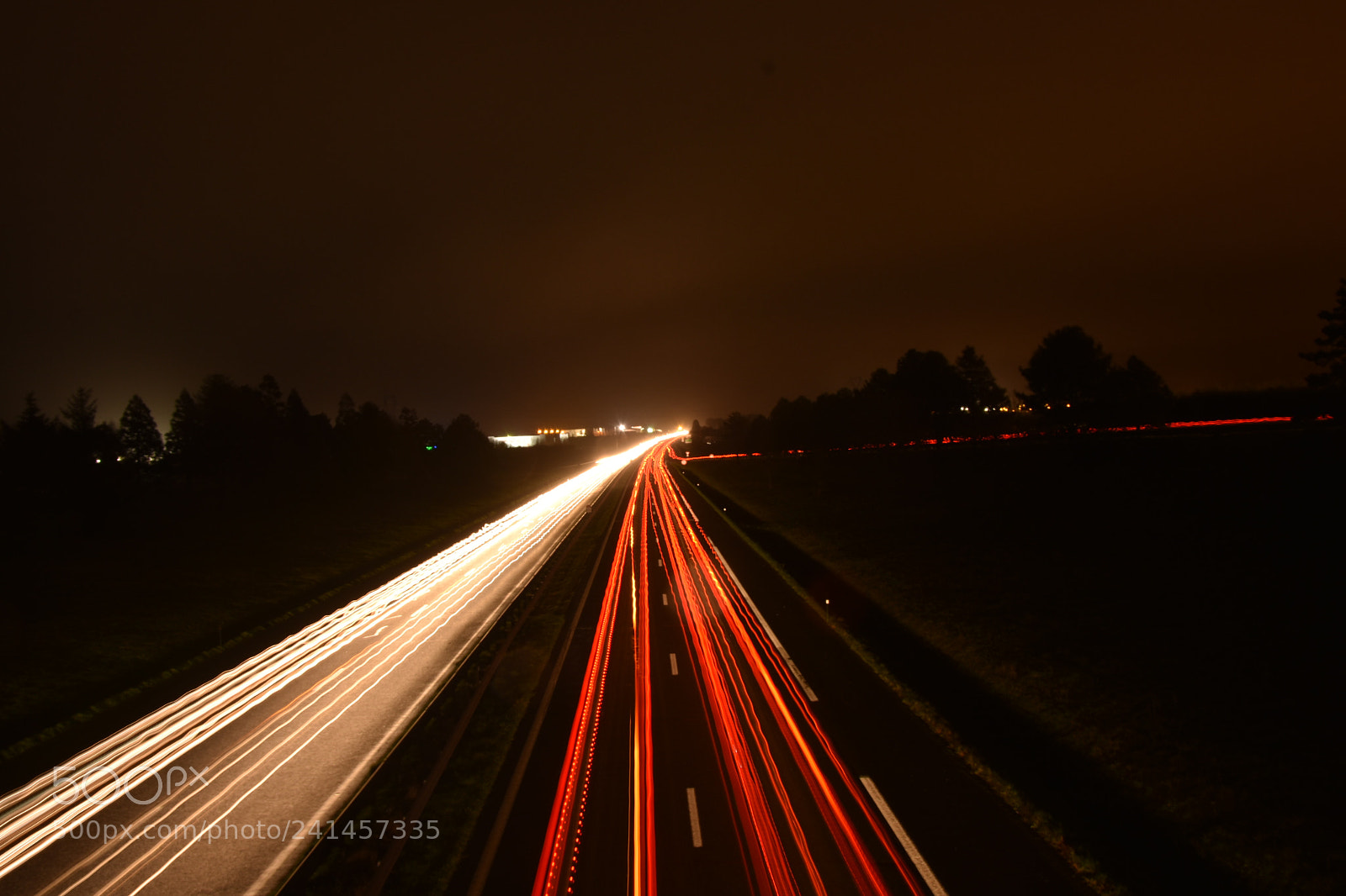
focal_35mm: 27
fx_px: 1009
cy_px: 448
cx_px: 673
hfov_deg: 67.4
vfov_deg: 47.9
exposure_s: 30
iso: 100
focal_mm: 18
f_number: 11
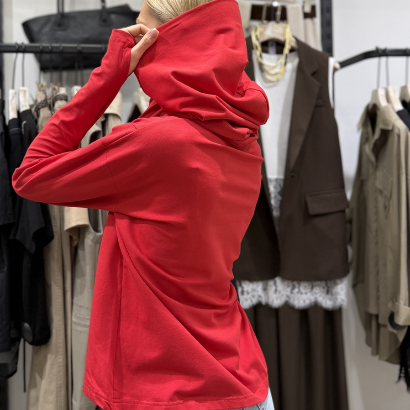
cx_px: 187
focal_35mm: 40
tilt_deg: +1.5
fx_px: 536
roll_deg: +0.9
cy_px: 143
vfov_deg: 41.4
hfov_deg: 41.8
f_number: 1.78
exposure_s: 1/100
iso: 80
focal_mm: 6.76
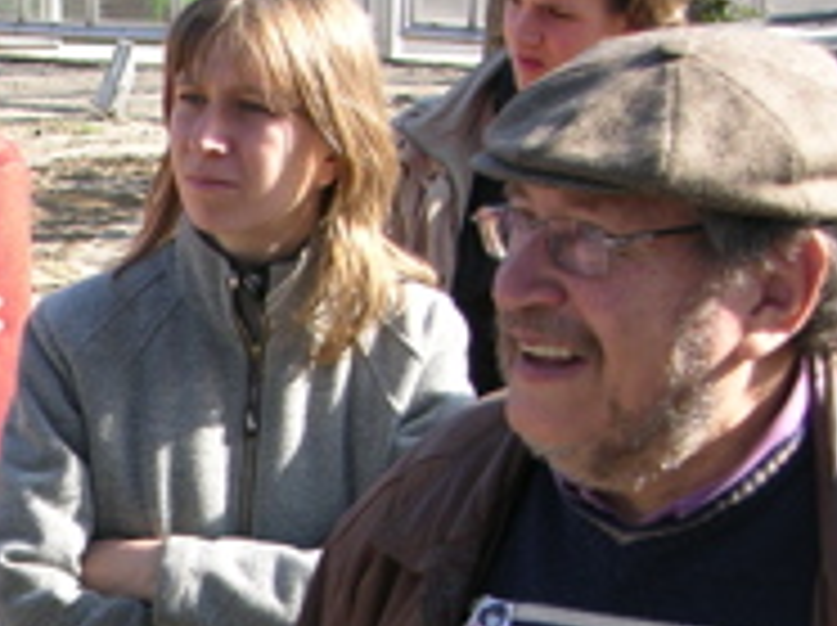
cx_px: -207
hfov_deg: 10.4
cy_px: 874
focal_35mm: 186
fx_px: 4492
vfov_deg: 7.8
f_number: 3.9
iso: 50
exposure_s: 1/110
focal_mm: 13.7
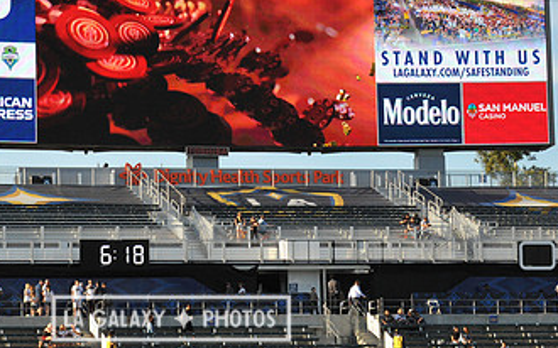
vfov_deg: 7.0
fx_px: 2858
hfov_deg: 11.1
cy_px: 64
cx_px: 171
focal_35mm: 188
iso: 1600
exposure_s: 1/800
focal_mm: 105
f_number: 14
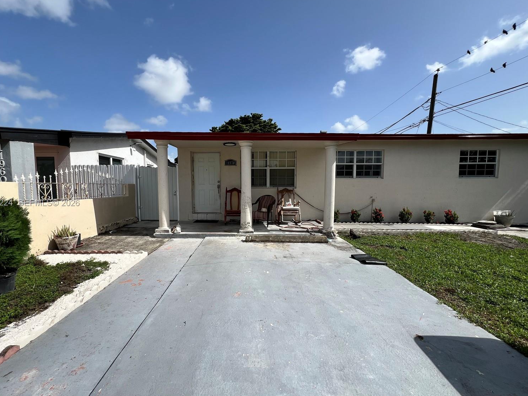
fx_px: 214
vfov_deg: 85.6
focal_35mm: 14
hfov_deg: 102.0
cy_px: 203
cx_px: 253
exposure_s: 1/1980
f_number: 1.8
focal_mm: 1.57
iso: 32
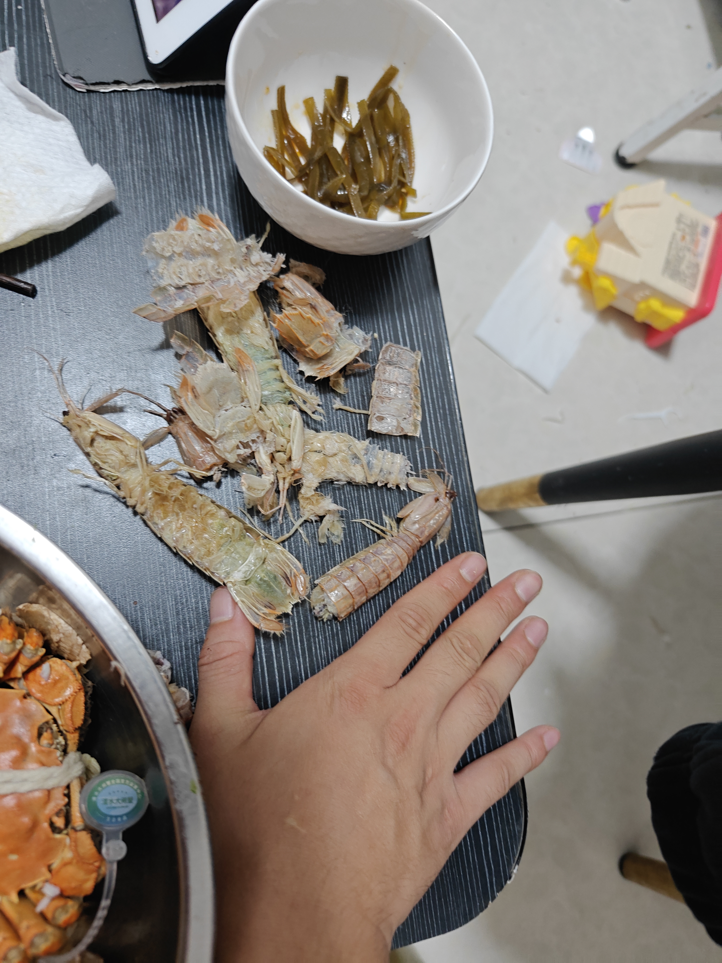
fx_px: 640
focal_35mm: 23
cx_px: 361
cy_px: 482
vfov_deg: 73.9
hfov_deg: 58.9
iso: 1000
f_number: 1.8
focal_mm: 8.67
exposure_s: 1/33
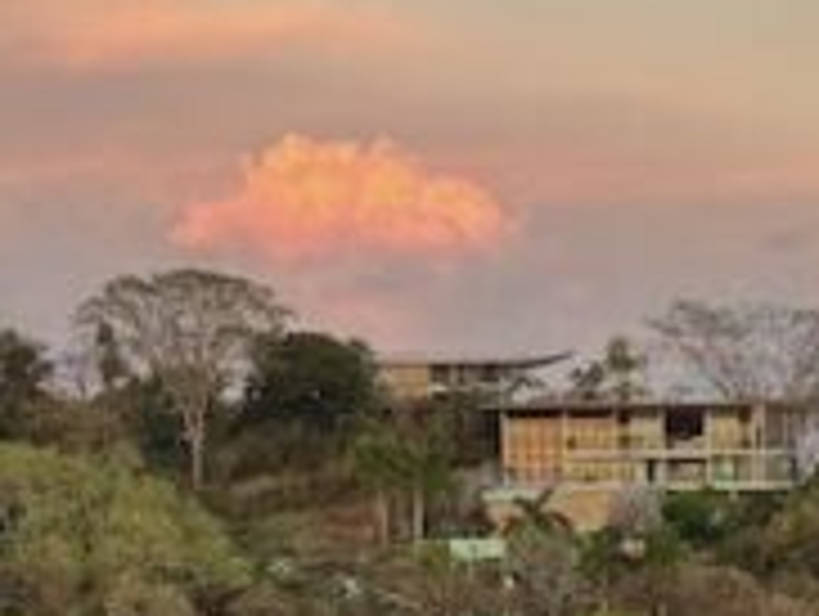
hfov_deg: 13.2
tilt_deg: +6.5
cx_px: -76
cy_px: 202
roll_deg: -0.4
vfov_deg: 10.2
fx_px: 3459
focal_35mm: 146
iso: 50
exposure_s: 1/121
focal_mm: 5.96
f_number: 1.6
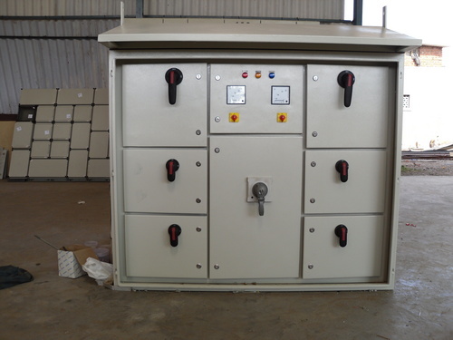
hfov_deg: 54.0
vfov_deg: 41.8
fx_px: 445
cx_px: 226
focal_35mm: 34
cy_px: 170
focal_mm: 6
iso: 80
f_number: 2.8
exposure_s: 1/158
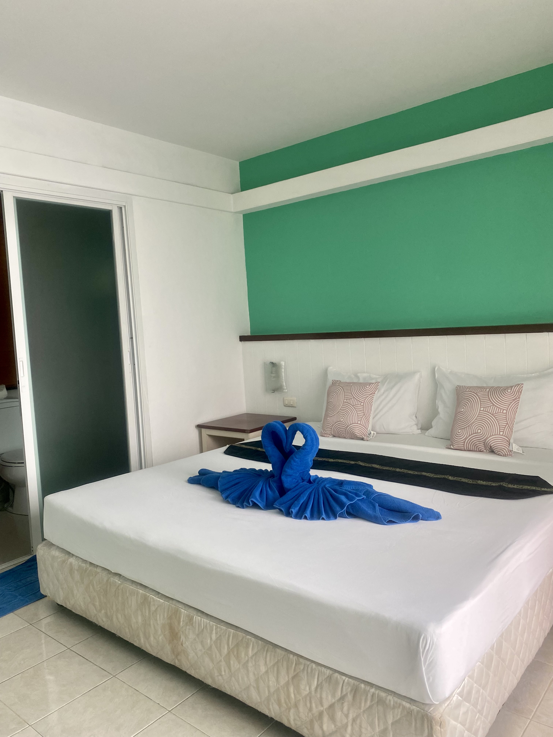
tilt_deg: -3.1
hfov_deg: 53.1
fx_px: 554
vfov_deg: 67.3
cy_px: 368
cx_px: 276
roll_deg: +2.8
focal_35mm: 26
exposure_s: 1/107
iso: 125
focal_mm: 4.25
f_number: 1.8
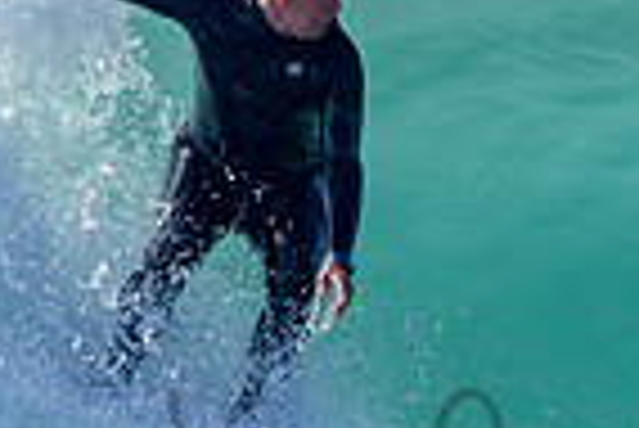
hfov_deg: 0.8
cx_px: 336
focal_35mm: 2498
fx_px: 44384
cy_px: 447
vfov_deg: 0.6
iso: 200
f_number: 5.6
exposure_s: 1/2000
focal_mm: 500
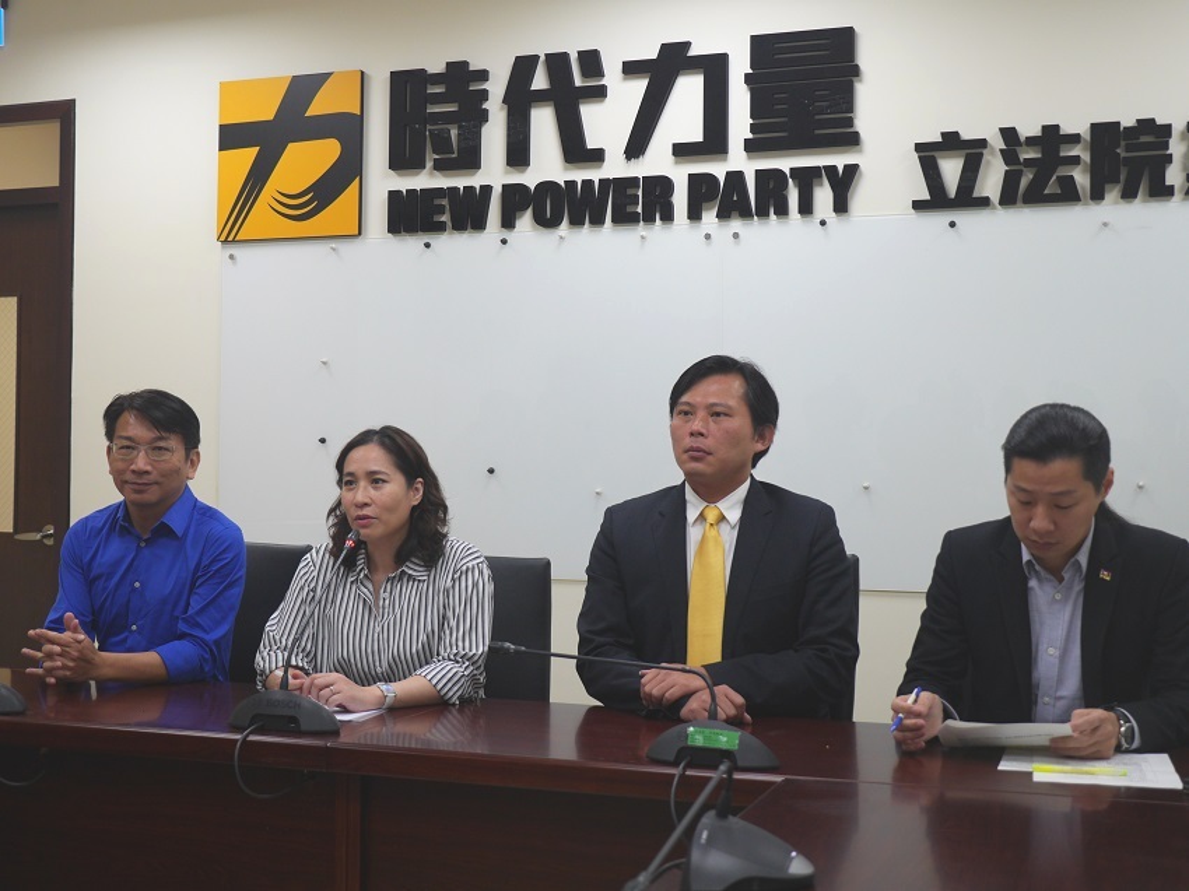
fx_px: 1580
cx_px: 594
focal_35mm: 46
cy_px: 446
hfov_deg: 41.2
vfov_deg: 31.5
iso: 500
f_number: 2.8
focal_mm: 23
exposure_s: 1/250
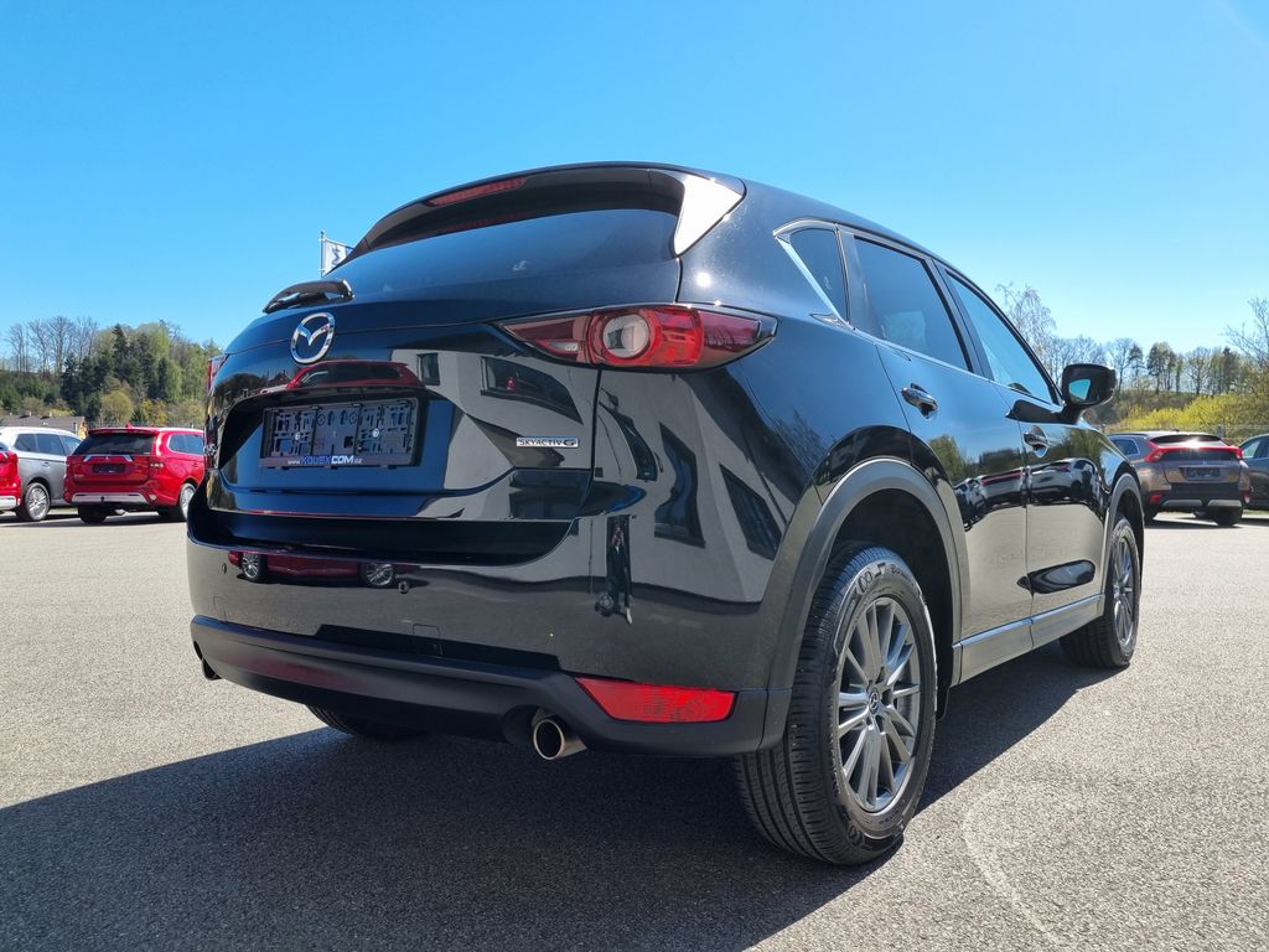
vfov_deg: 53.1
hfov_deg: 67.3
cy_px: 476
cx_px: 634
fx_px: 953
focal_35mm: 26
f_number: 1.8
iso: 50
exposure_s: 1/1312
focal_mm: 5.4
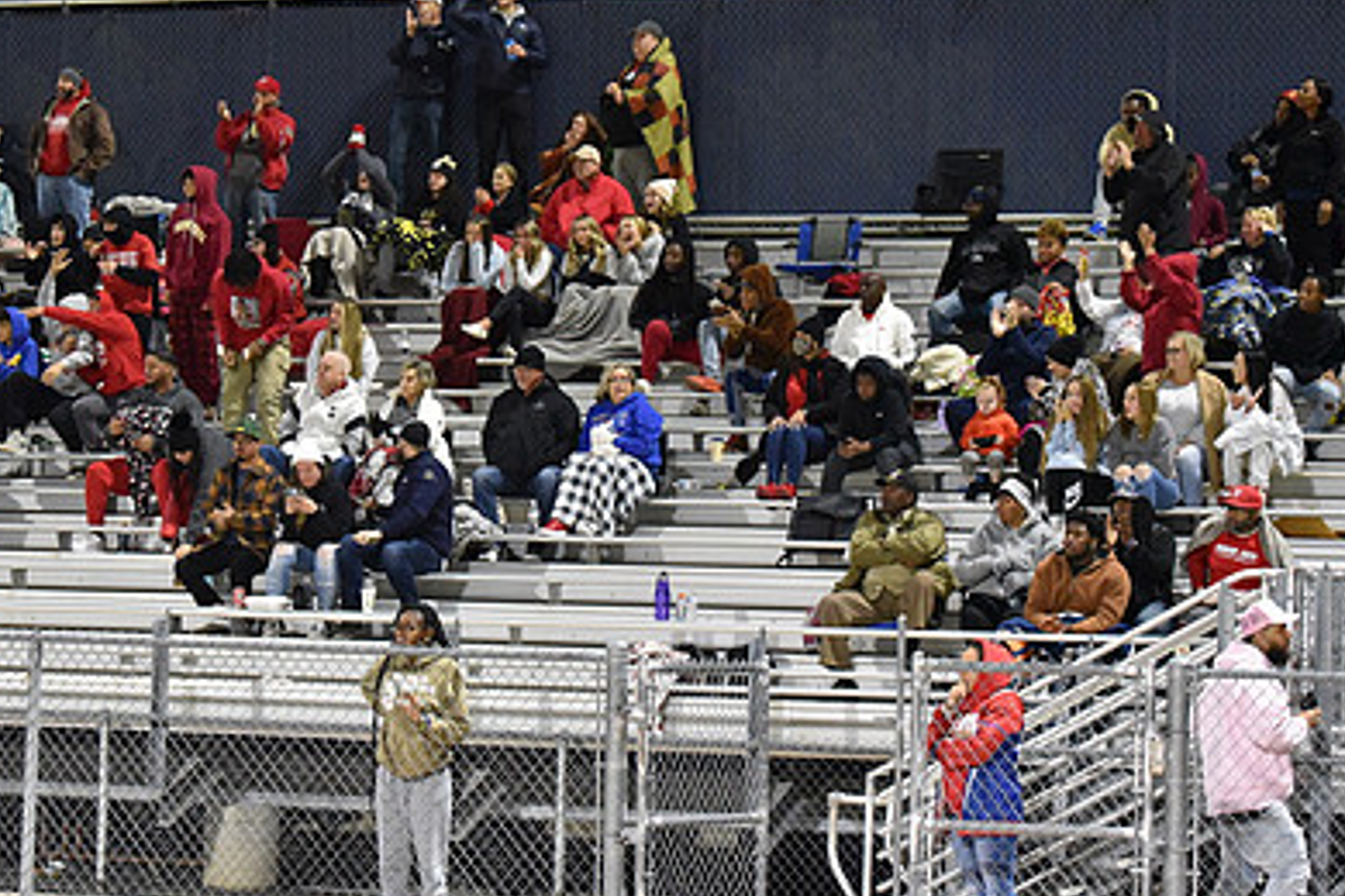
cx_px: 535
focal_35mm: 122
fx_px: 4558
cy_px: 291
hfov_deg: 16.8
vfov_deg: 11.2
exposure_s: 1/160
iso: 10000
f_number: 2.8
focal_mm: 82
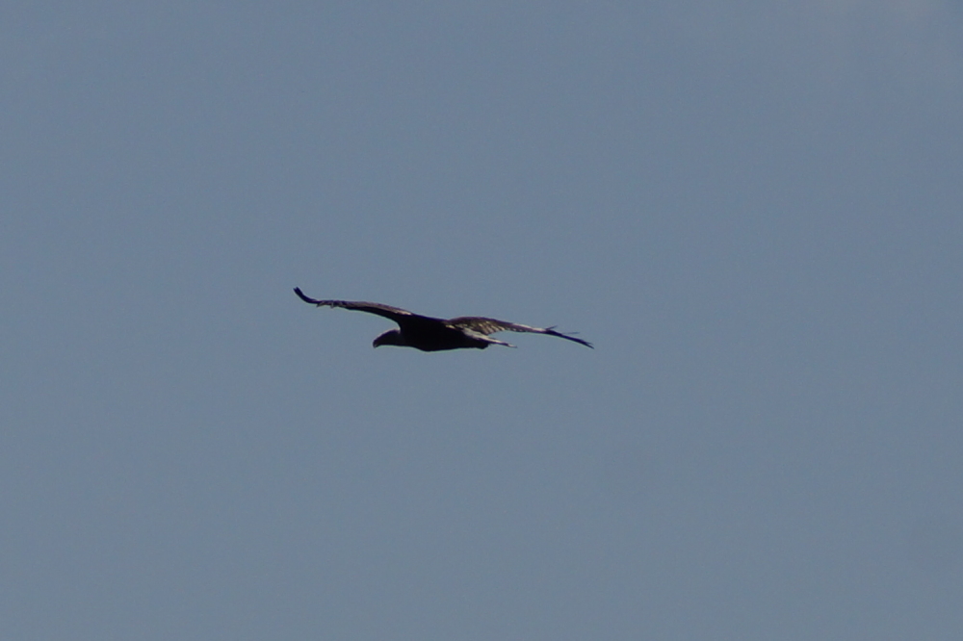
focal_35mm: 375
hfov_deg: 5.5
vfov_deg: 3.7
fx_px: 10027
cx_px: 482
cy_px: 320
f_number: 10
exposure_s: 1/500
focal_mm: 250
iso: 100
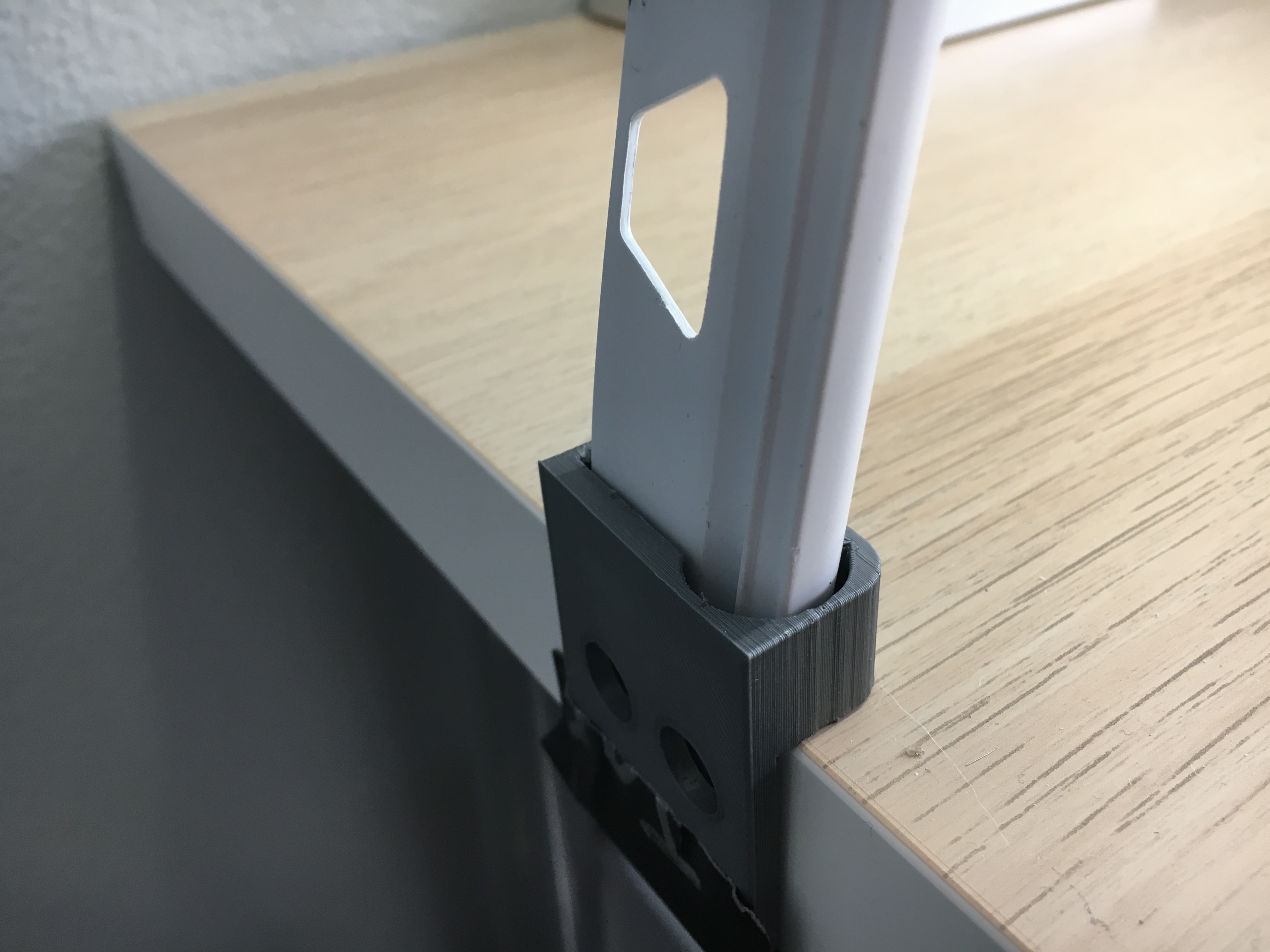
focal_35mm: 29
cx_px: 635
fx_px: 1064
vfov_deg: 48.2
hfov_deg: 61.7
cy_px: 476
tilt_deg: -34.2
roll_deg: +4.8
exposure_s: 1/30
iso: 64
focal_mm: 4.15
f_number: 2.2
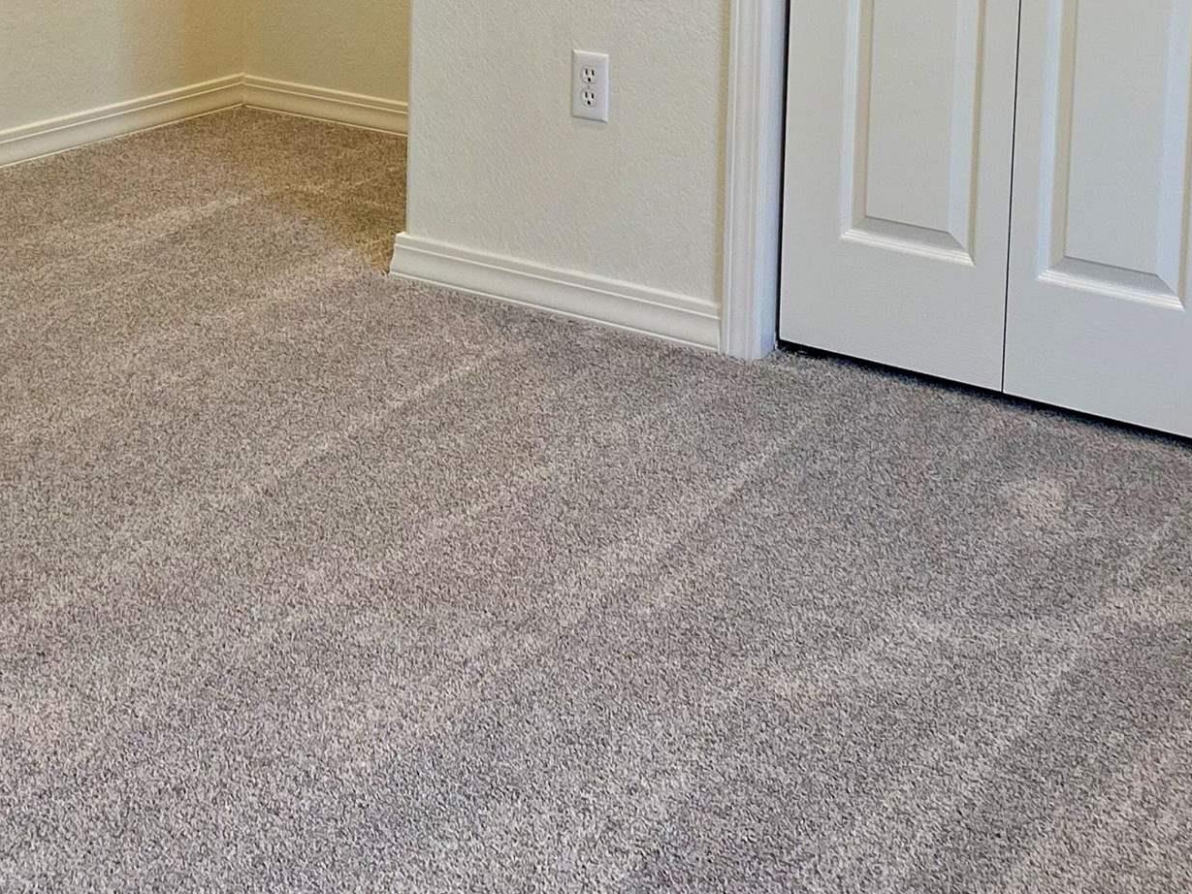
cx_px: 496
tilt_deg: -5.1
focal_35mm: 65
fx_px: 2238
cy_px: -170
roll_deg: -1.2
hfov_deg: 29.8
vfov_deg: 21.1
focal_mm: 5.7
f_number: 1.5
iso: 80
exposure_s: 1/120
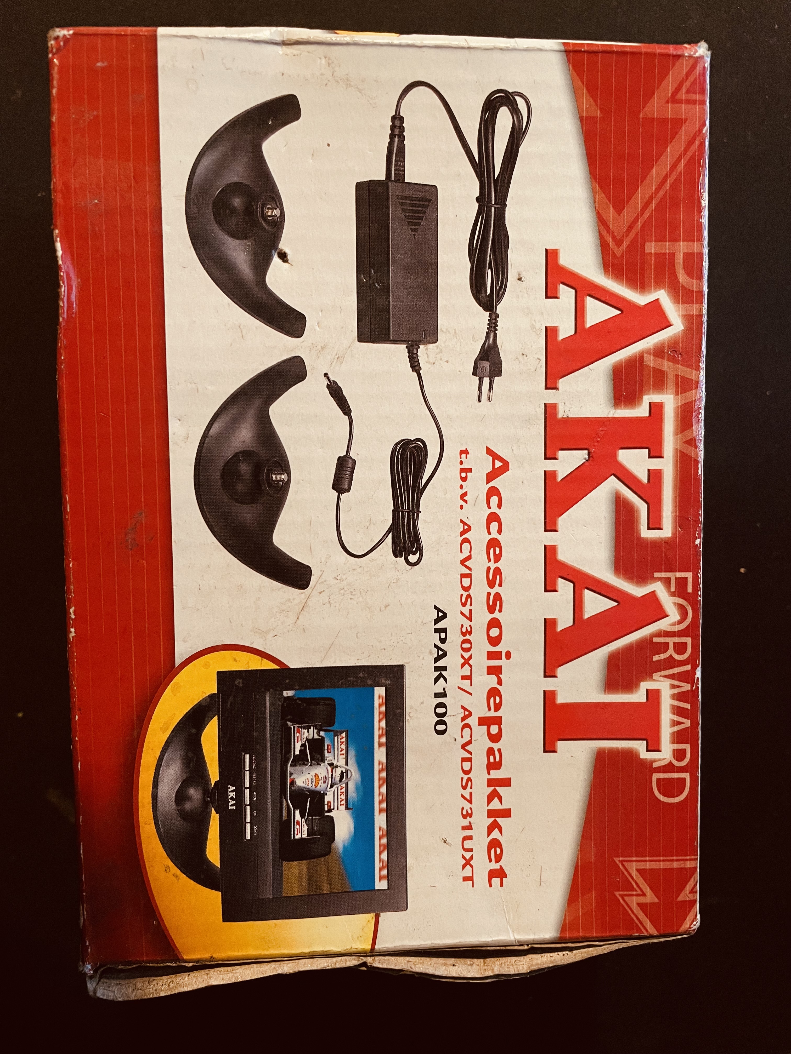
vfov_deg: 67.3
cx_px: 396
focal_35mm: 26
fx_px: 792
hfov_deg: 53.1
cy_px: 527
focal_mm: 4.2
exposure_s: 1/50
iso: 200
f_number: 1.6
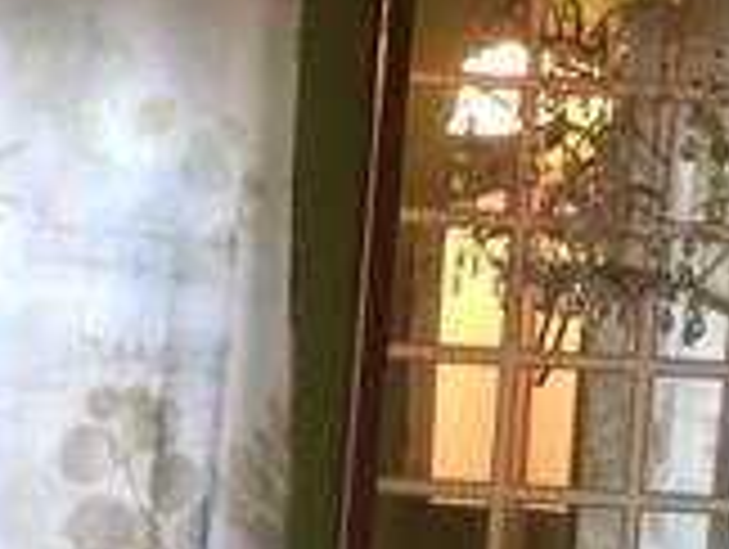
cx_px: 32
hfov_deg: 10.7
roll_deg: -2.6
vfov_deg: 8.0
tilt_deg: -9.3
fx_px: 3860
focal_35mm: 183
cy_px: 819
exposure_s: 1/30
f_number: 2.2
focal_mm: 4.15
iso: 80
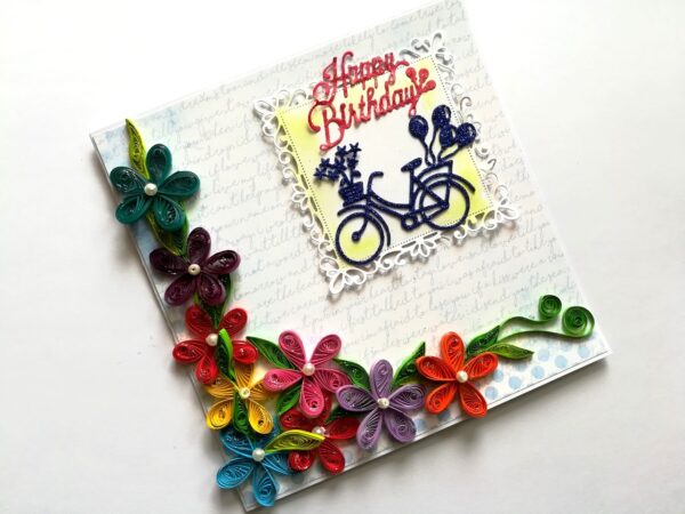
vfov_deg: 53.1
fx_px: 515
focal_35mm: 26
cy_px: 257
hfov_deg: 67.3
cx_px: 342
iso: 64
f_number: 2.2
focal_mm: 3.83
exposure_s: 1/100
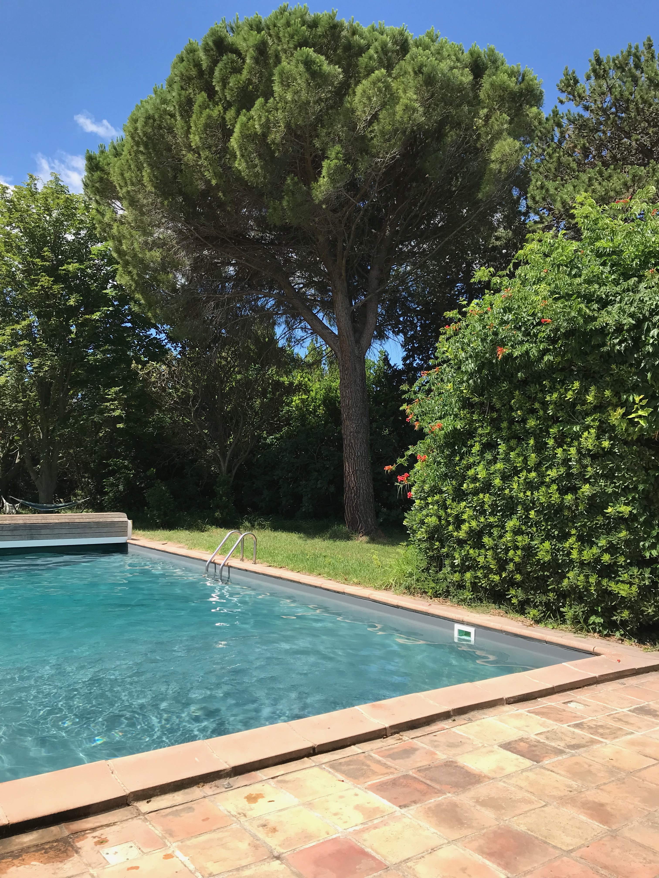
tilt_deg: +5.0
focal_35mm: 28
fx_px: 711
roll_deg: -1.2
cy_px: 439
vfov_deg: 63.4
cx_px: 330
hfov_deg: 49.7
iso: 20
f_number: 1.8
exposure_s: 1/1597
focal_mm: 3.99
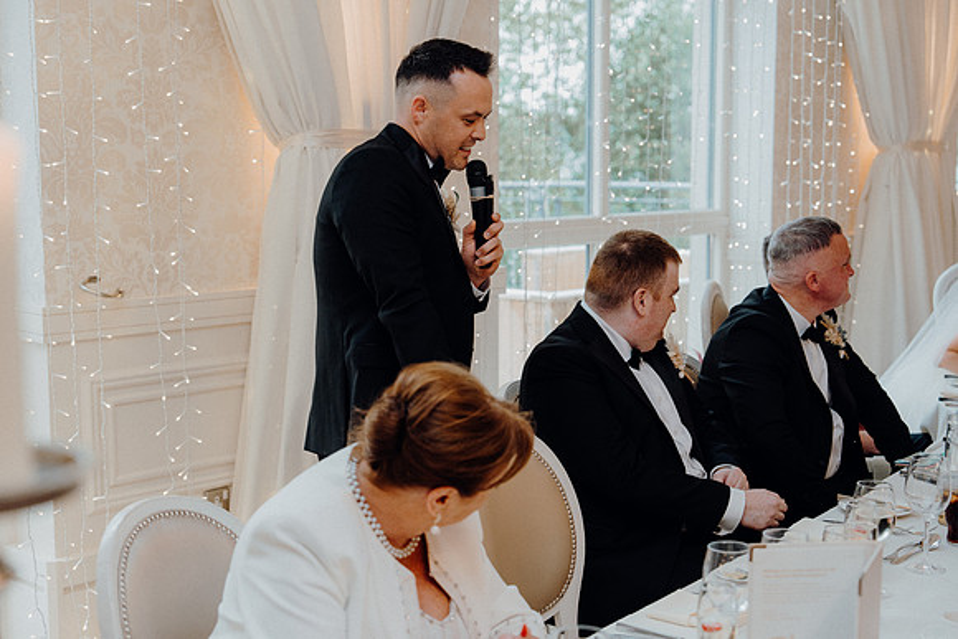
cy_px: 320
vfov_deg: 26.5
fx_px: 1357
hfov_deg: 38.9
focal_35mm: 51
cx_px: 479
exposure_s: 1/160
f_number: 3.5
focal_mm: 51
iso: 1250
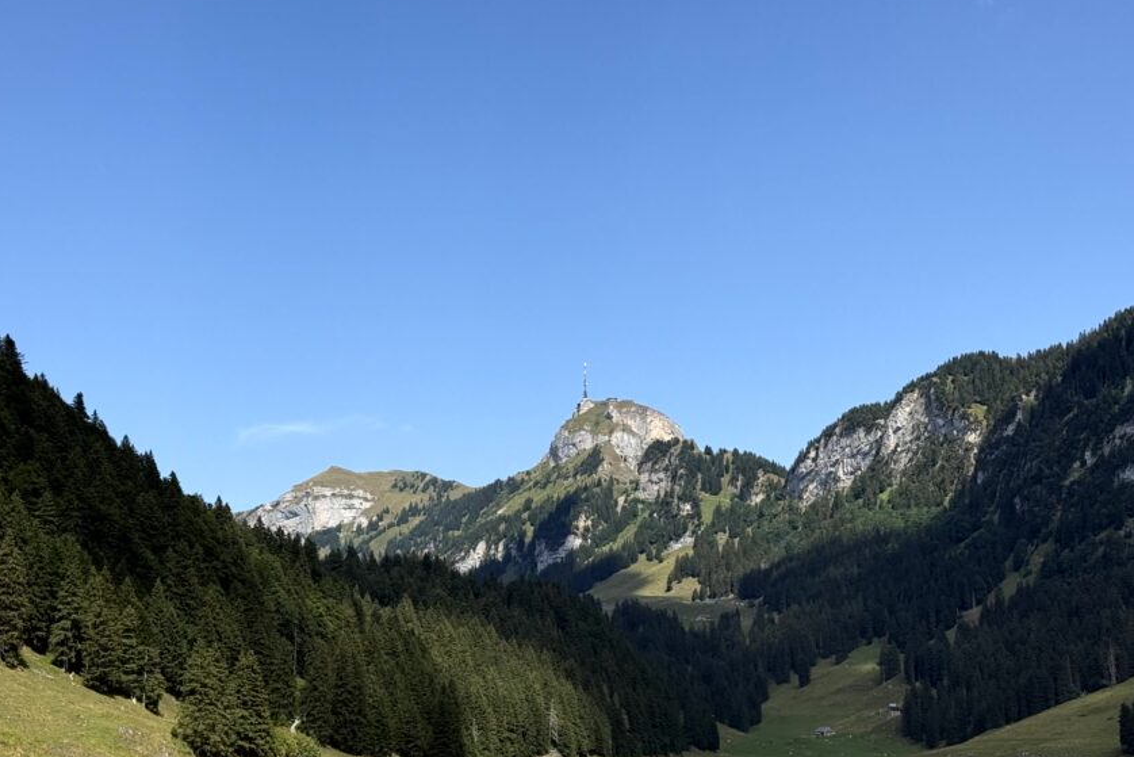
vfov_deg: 22.2
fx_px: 1922
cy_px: 478
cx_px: 528
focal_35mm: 61
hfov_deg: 32.9
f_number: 1.78
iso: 64
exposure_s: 1/4329
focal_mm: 6.76
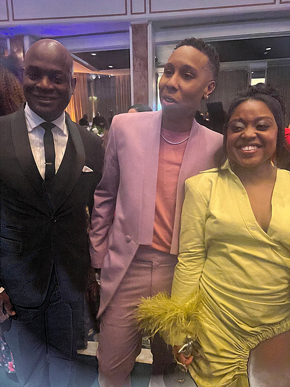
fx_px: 290
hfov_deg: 53.1
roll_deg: +1.1
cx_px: 145
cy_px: 194
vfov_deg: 67.3
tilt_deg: -9.9
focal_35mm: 26
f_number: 1.5
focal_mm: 5.7
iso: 1000
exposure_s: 1/30
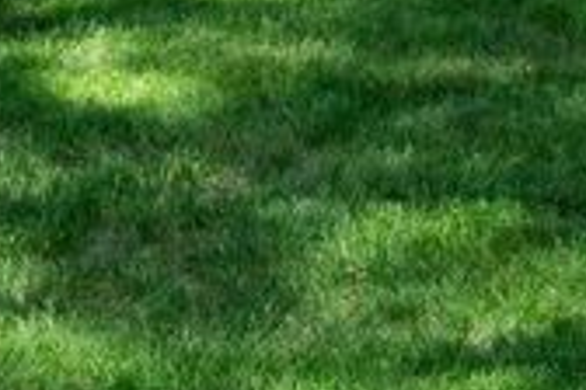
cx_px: 1284
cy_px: -719
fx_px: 3708
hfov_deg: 8.4
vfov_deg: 5.7
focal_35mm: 228
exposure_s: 1/200
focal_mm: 37.3
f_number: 16
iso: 800
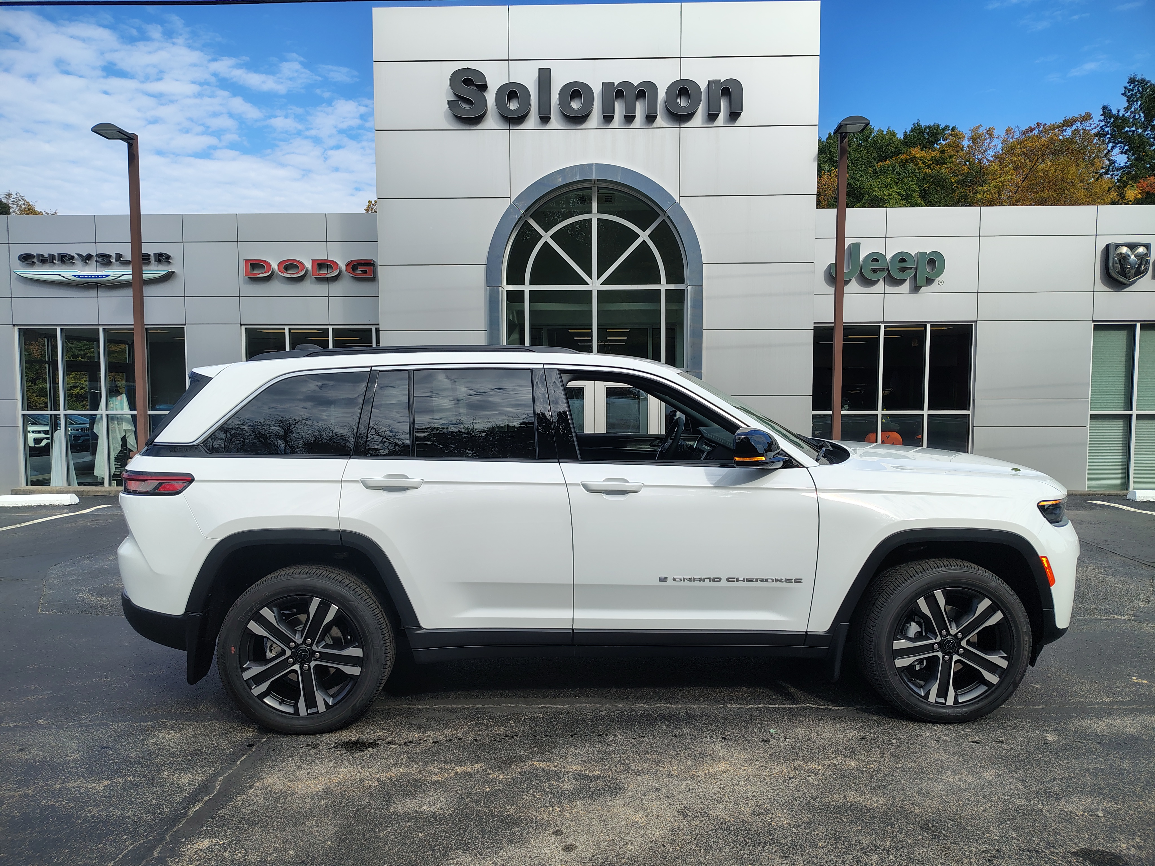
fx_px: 801
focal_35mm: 24
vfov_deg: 56.8
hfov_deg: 71.6
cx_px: 578
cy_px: 433
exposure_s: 1/1338
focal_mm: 5.56
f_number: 1.8
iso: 100
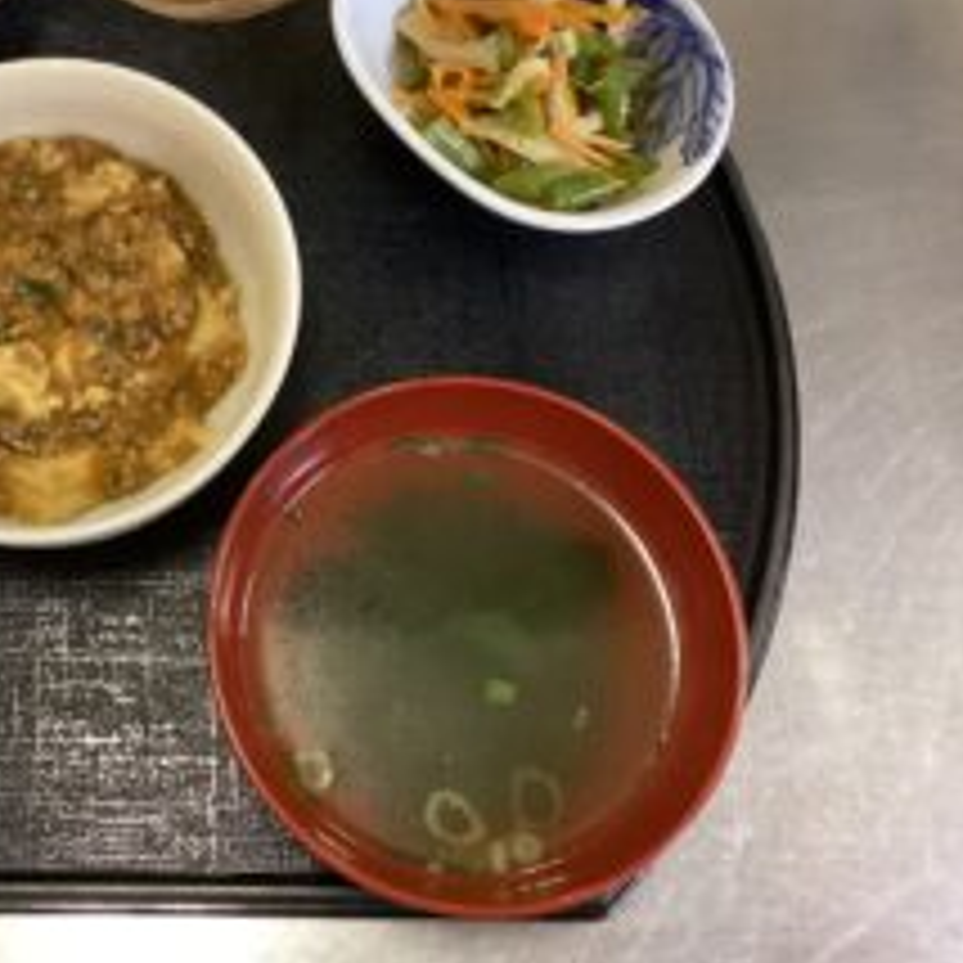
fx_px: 1511
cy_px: 340
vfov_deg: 35.1
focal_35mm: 48
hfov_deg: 34.0
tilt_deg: -71.6
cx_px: 155
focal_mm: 3.3
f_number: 2.4
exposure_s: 1/40
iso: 400
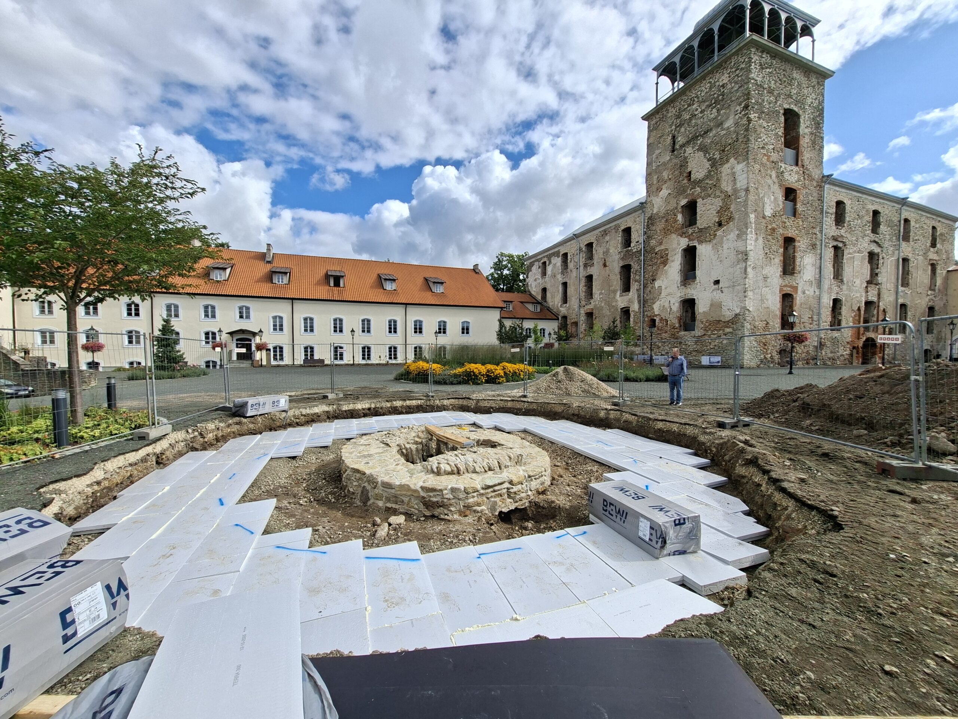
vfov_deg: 89.9
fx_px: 360
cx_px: 479
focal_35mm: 13
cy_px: 360
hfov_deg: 106.2
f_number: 2.2
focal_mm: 1.74
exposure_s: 1/1531
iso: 40
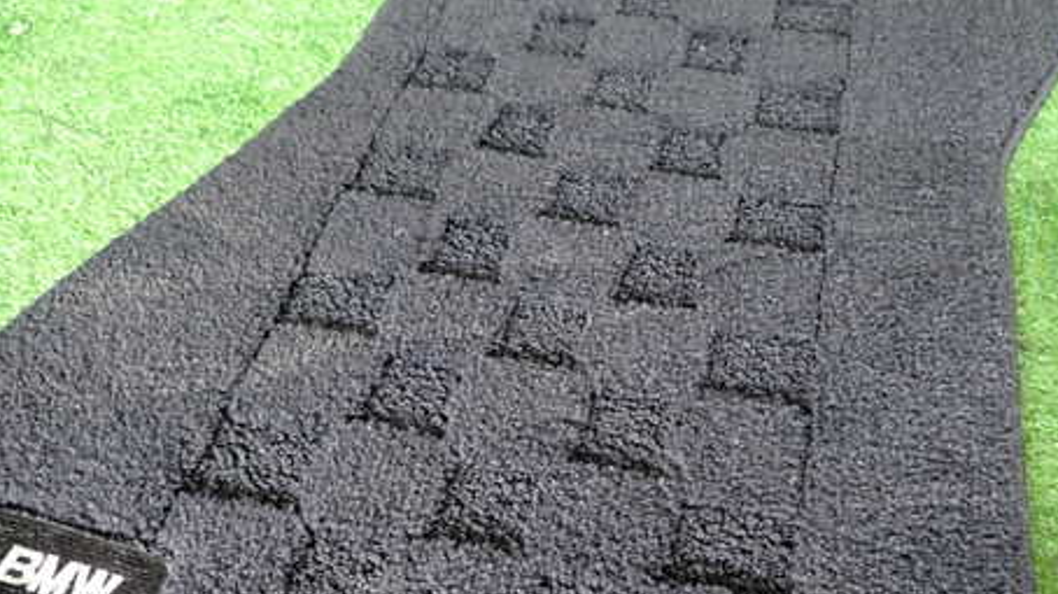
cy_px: 373
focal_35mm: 36
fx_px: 1010
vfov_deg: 32.6
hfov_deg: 55.2
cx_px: 585
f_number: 2
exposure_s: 1/30
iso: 500
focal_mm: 4.5
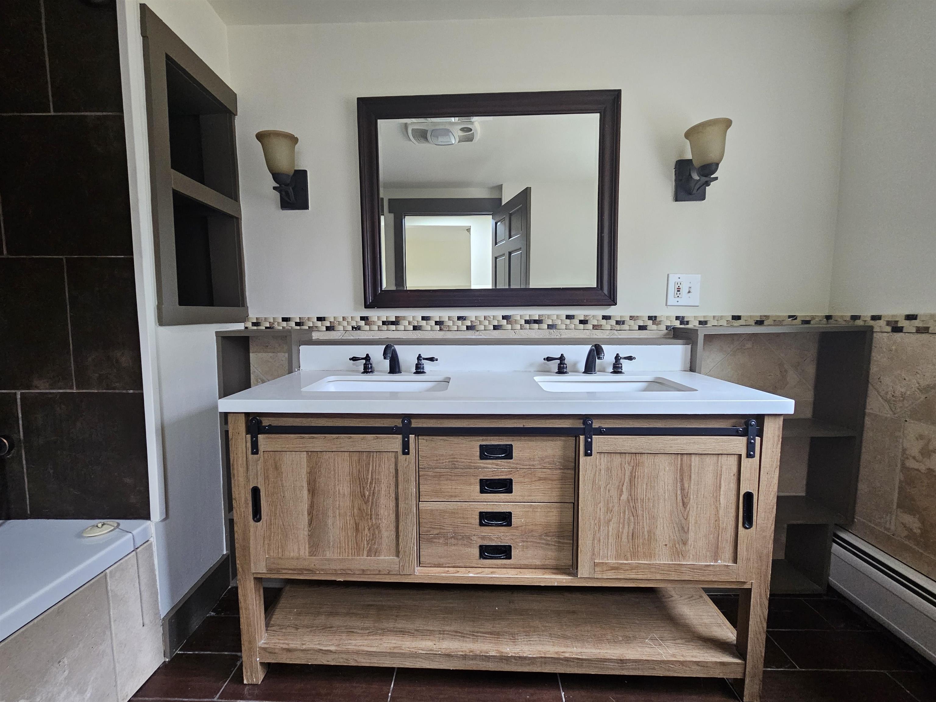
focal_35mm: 13
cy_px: 351
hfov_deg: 106.2
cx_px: 468
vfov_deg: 89.9
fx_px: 352
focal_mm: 2.2
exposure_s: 1/30
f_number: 2.2
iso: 320
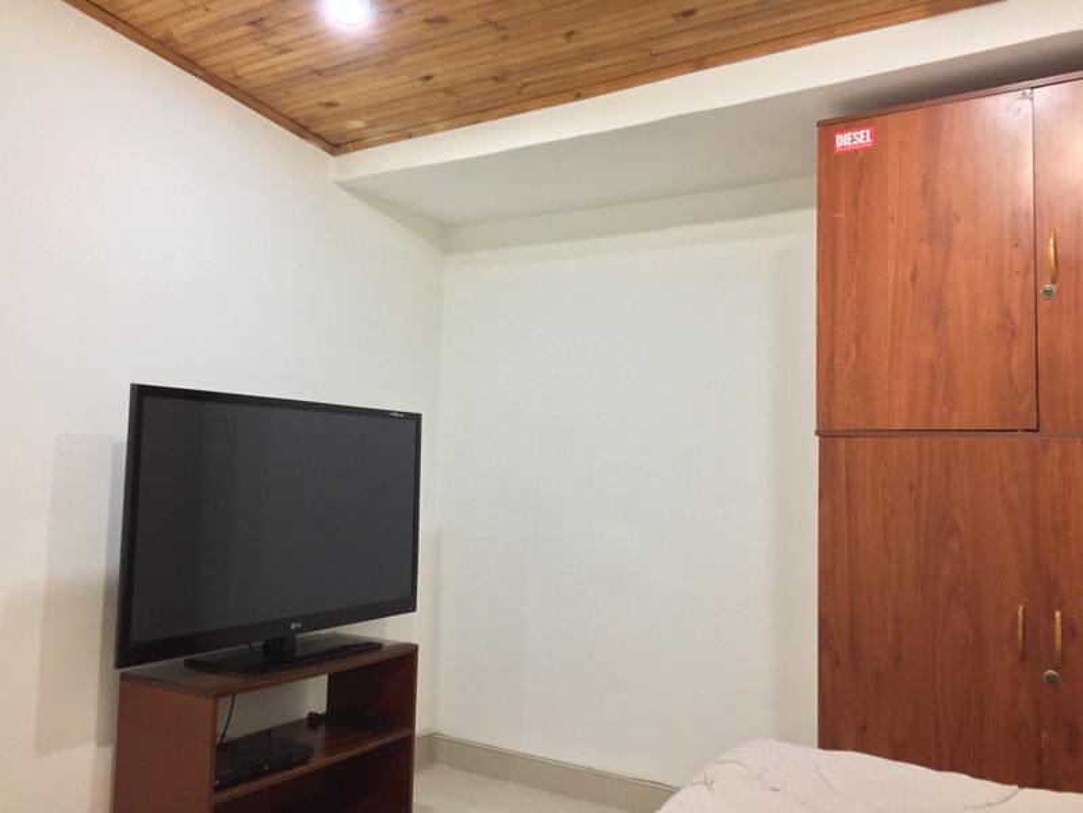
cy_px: 406
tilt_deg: +4.2
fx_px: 907
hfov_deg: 61.7
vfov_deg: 48.2
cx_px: 542
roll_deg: -0.9
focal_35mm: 29
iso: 250
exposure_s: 1/17
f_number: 2.2
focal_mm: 4.15
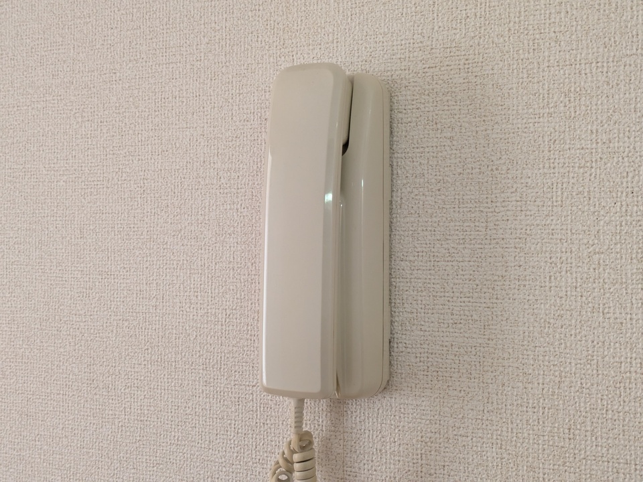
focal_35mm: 51
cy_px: 241
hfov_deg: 37.5
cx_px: 322
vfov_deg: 28.6
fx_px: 947
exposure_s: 1/24
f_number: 1.89
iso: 178
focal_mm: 5.43
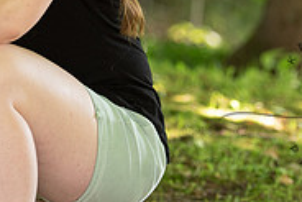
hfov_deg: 5.9
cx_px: 39
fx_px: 2922
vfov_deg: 3.9
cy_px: -109
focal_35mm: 348
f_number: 2.8
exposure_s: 1/200
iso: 400
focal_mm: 110
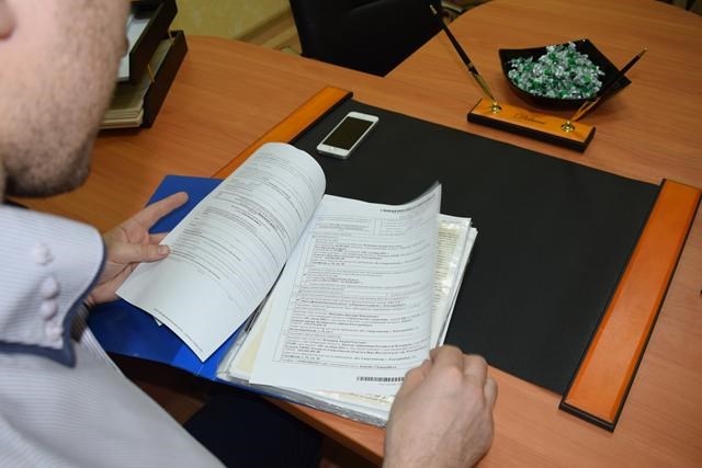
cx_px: 351
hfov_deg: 59.5
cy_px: 234
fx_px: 614
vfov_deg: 41.7
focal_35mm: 32
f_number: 5
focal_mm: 21
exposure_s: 1/100
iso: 800
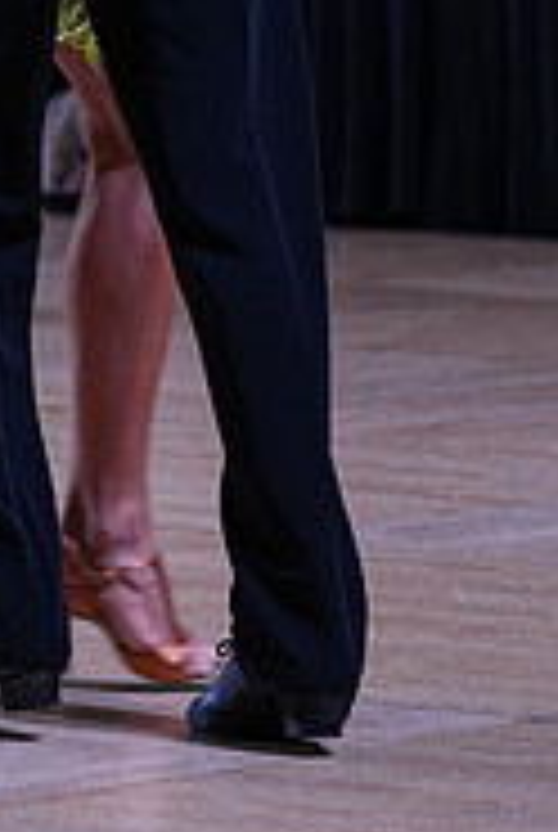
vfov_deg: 6.5
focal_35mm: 310
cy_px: -432
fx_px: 7180
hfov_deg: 4.4
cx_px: -110
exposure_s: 1/400
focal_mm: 99
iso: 800
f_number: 4
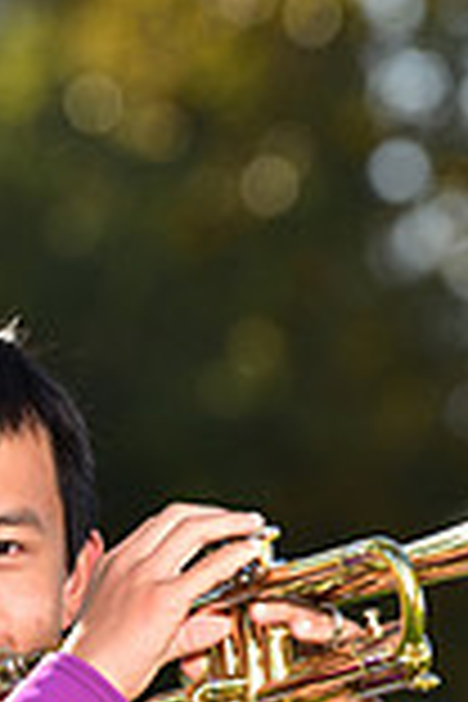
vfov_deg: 2.8
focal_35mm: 745
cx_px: -79
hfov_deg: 1.8
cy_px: 1035
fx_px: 14526
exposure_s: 1/200
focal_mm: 200
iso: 80
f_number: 5
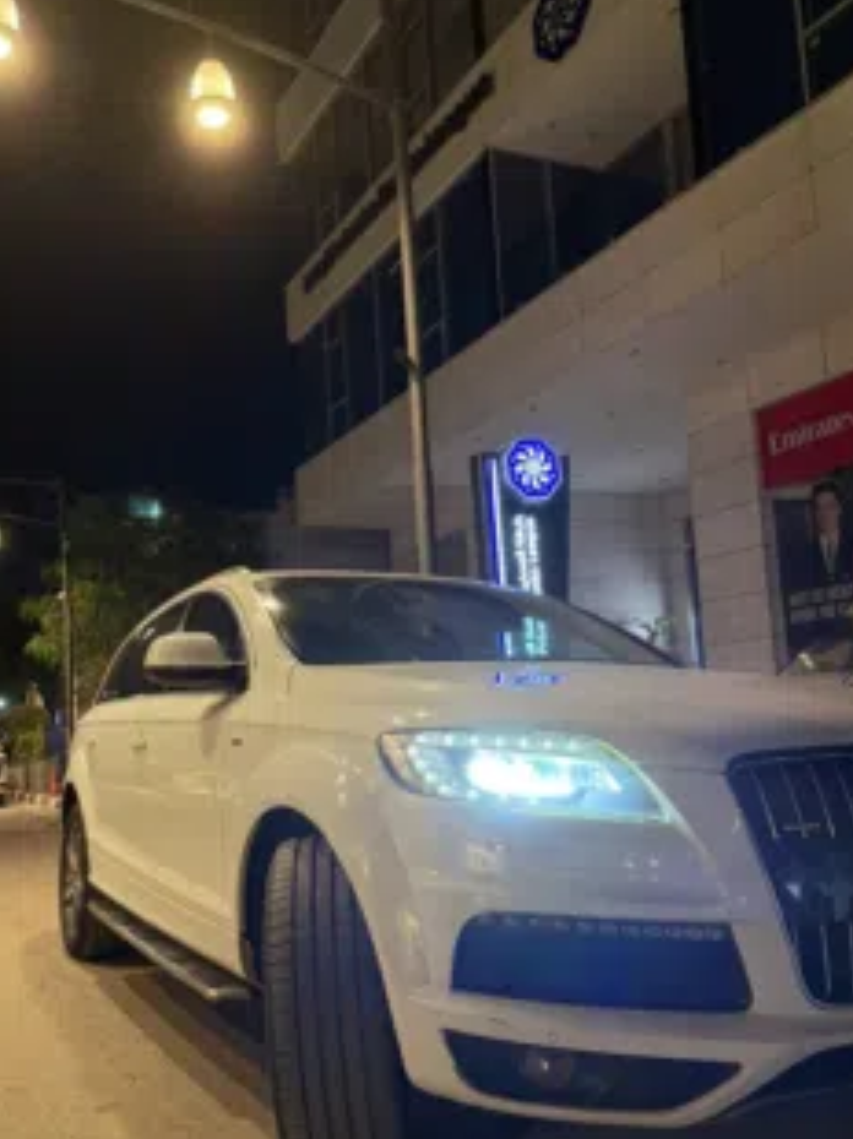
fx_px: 1020
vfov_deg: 58.2
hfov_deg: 45.1
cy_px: 647
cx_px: 327
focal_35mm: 31
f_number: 1.78
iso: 200
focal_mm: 6.76
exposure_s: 1/50
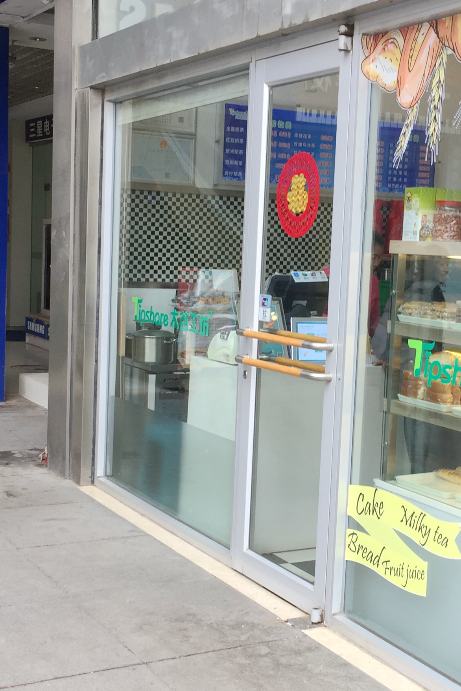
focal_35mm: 56
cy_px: 359
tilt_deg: -5.8
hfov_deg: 24.0
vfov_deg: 35.6
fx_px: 1076
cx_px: 320
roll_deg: -1.6
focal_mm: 4.15
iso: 32
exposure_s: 1/105
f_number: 2.2
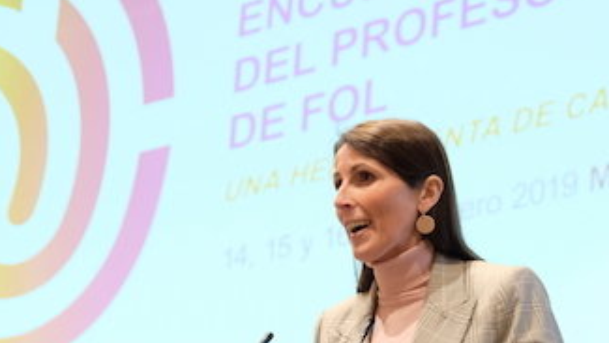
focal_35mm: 121
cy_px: 395
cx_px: 234
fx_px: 1954
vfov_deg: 9.9
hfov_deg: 17.7
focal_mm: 31.5
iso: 3200
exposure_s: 1/27
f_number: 4
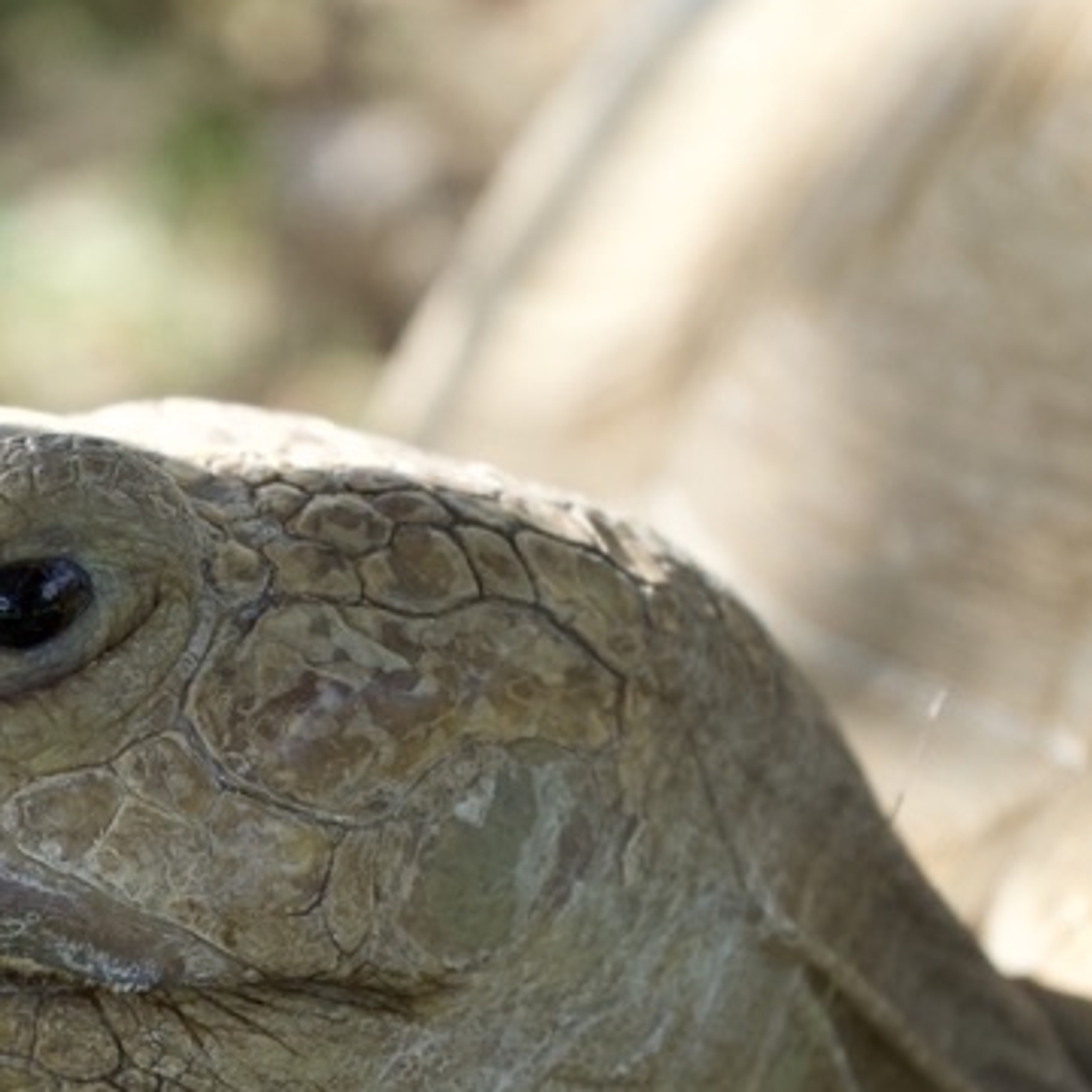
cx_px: 15
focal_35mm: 123
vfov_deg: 14.0
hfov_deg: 14.0
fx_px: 4390
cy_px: 1037
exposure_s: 1/2000
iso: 1600
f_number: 4.5
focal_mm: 48
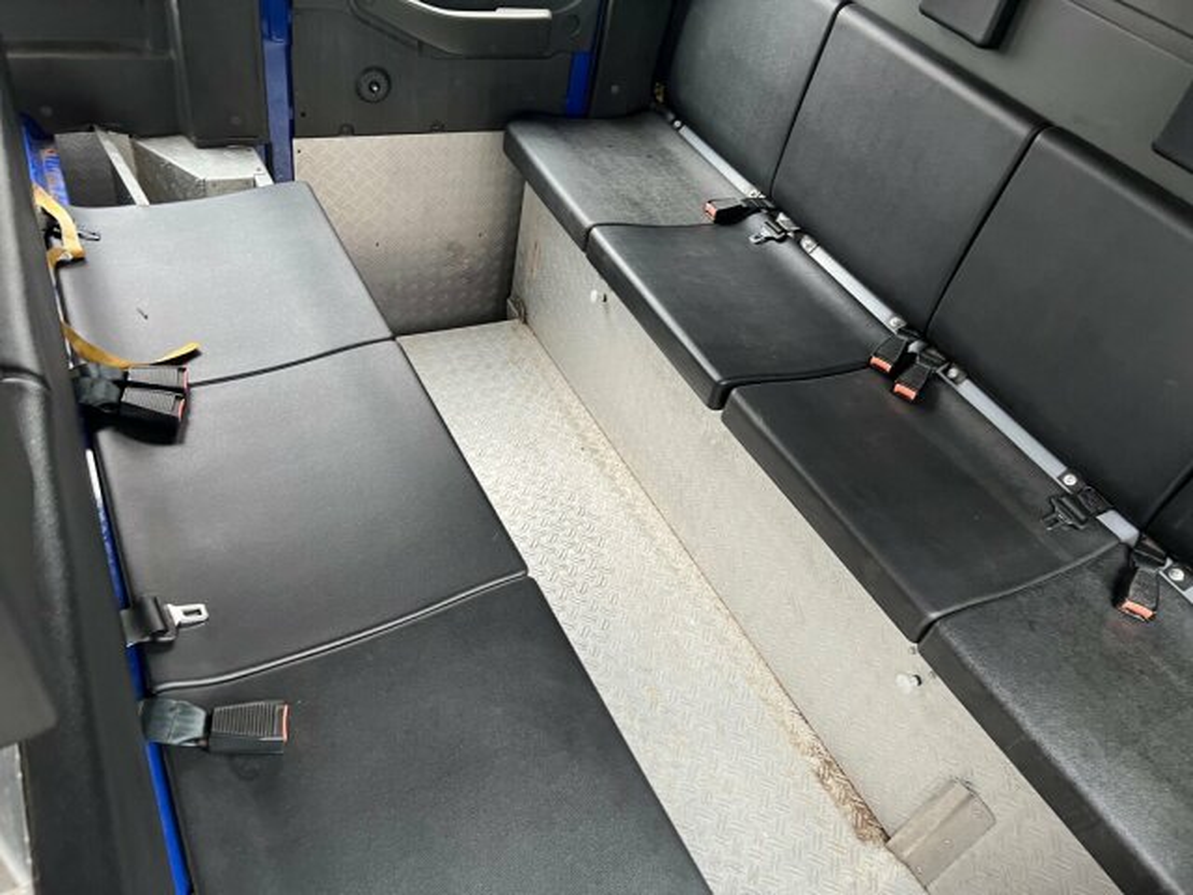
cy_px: 448
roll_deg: -14.5
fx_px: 896
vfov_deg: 53.1
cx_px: 596
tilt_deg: -39.0
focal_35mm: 26
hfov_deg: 67.3
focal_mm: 5.7
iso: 125
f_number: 1.5
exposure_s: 1/60
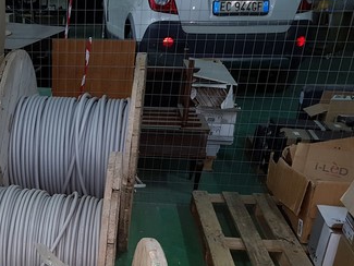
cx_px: 37
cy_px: 227
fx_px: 491
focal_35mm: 48
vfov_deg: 29.3
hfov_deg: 37.2
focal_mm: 4.2
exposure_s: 1/25
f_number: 1.7
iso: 100
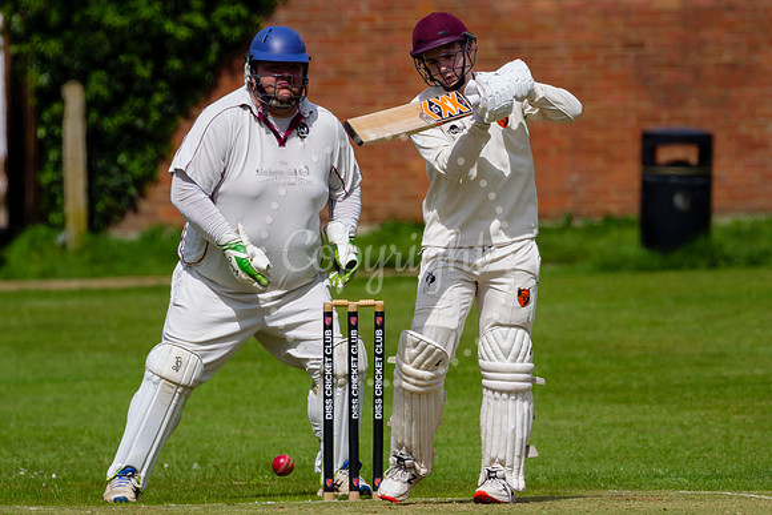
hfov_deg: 2.3
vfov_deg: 1.5
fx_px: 19245
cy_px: 257
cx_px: 386
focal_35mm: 897
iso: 250
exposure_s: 1/2000
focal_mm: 400
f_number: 5.6
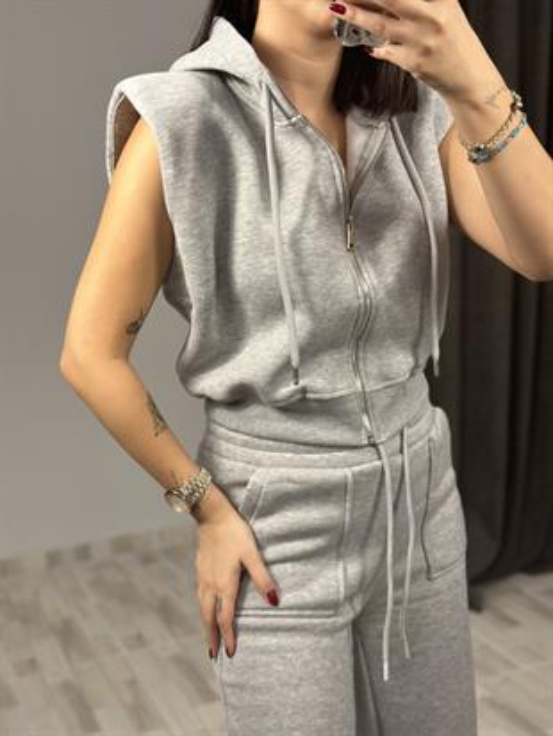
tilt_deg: -36.6
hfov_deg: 30.3
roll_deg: +6.1
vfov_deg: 39.6
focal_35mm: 48
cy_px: 368
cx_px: 276
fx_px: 1022
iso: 80
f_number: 1.78
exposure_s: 1/100
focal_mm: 6.86
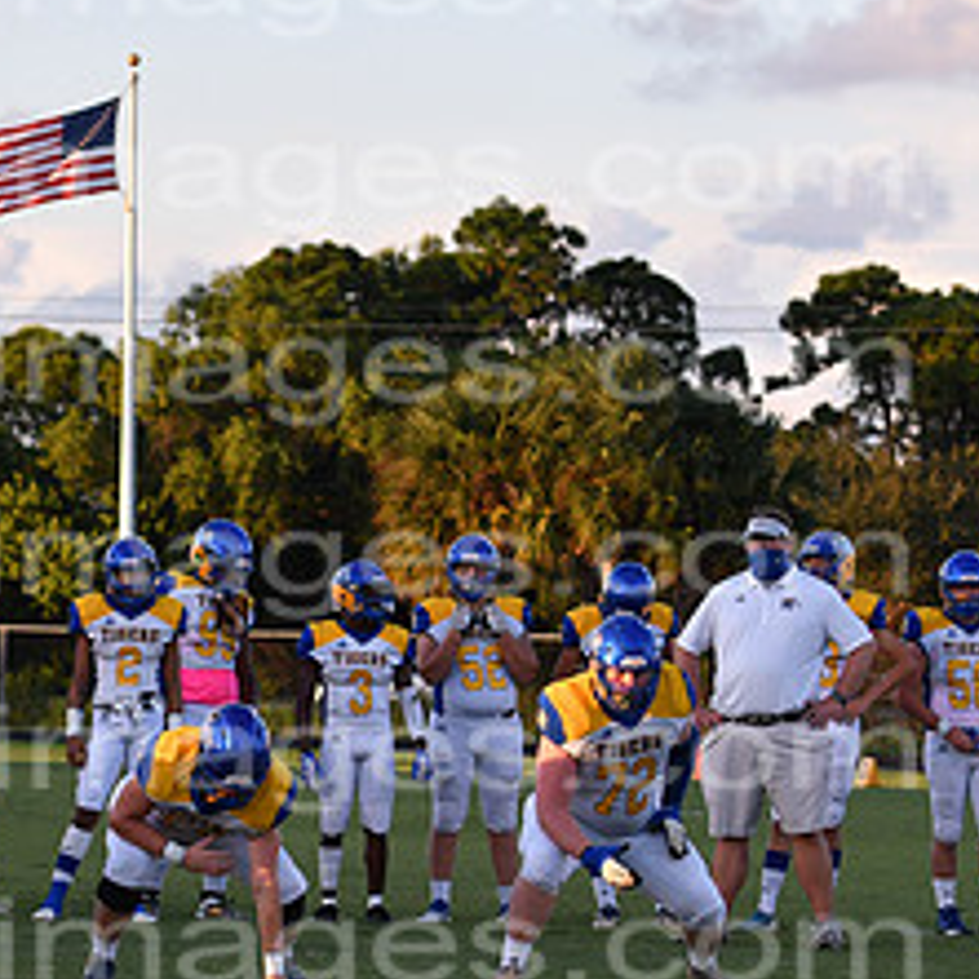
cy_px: 467
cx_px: -84
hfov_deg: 7.4
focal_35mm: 234
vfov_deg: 7.5
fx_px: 7487
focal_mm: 70
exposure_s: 1/1250
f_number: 4
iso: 400
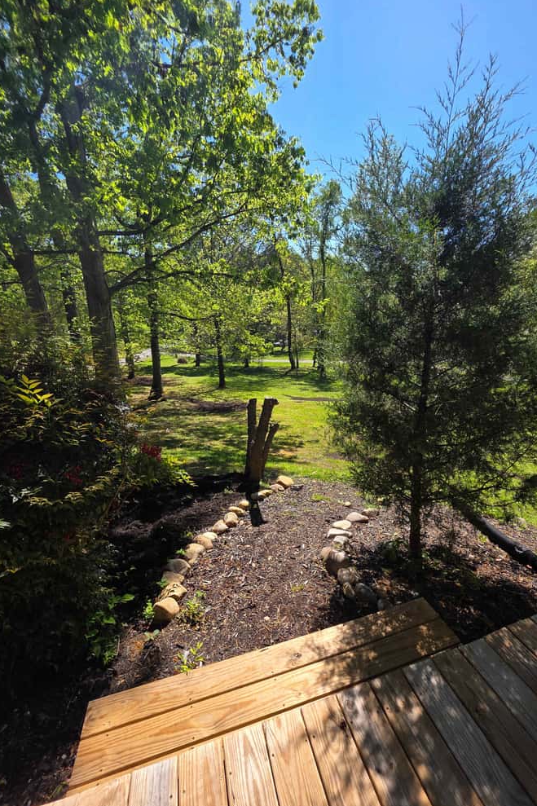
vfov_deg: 104.2
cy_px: 414
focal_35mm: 14
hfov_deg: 81.0
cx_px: 291
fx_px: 313
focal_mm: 2.2
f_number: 1.9
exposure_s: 1/1293
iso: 40
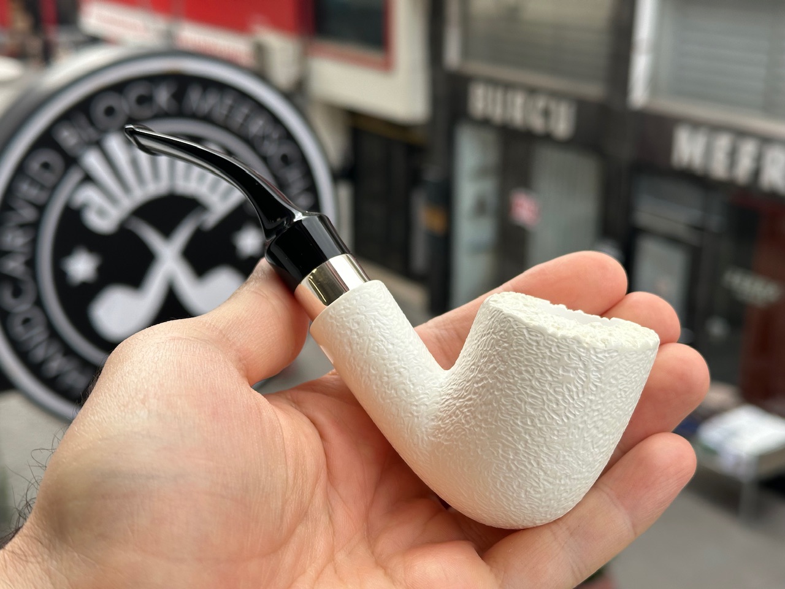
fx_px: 1089
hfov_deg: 39.7
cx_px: 392
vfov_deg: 30.3
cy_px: 294
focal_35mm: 48
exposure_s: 1/872
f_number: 1.78
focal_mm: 6.86
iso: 64
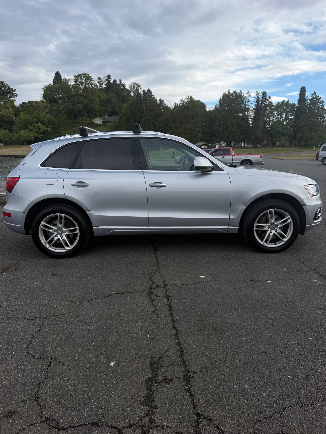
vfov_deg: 71.6
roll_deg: -0.6
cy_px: 217
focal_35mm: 24
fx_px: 301
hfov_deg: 56.8
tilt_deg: -12.3
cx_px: 163
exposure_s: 1/1653
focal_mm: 6.76
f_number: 1.78
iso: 80
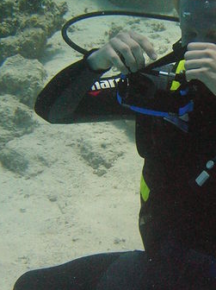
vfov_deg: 24.2
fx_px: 676
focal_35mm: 81
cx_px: 212
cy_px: 139
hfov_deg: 17.8
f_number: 4.9
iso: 50
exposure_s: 1/182
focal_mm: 5.7
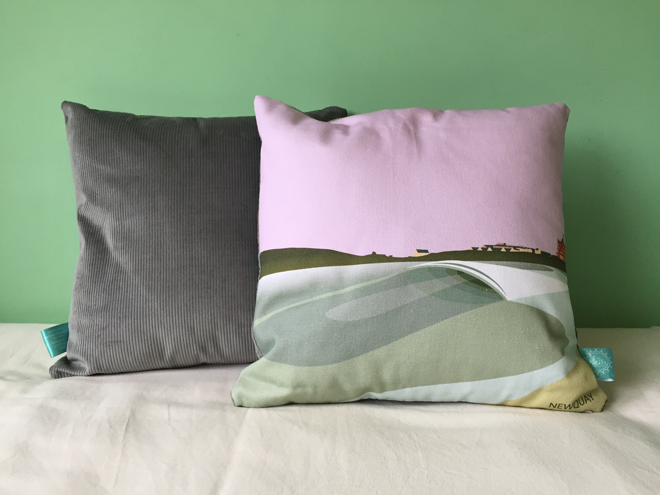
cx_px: 330
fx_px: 553
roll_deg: -0.2
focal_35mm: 29
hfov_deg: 61.7
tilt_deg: -9.5
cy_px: 248
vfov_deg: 48.2
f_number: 2.2
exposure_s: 1/33
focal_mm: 4.15
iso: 40
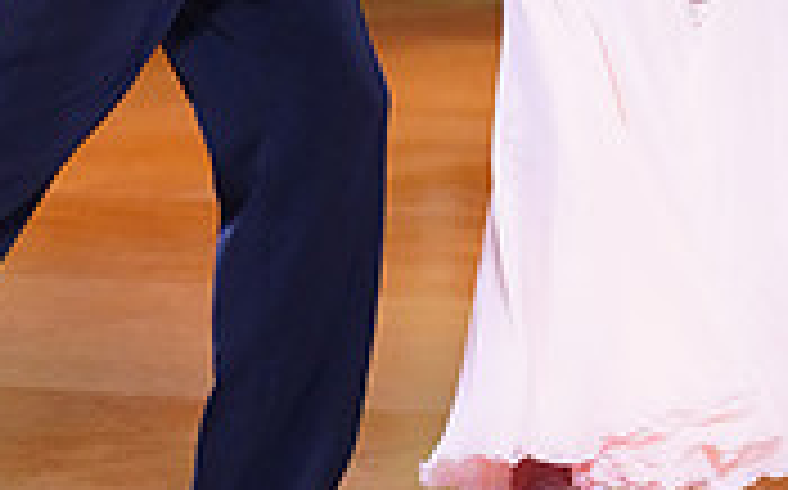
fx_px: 7316
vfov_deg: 3.8
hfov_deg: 6.2
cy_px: -315
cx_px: 565
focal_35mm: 341
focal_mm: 101
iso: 5000
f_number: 2.8
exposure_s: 1/500
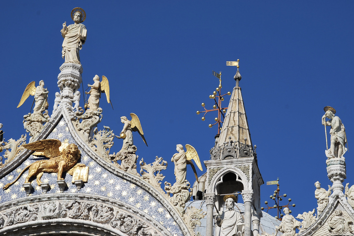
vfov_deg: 10.1
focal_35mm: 136
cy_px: 118
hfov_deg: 15.1
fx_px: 1337
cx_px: 176
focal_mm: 90
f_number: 10
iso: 100
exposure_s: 1/250
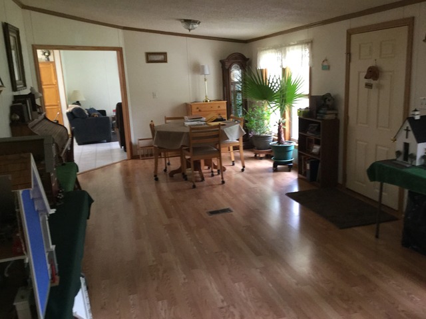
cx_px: 213
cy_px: 160
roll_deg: +3.1
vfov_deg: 45.4
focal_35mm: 31
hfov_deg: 58.4
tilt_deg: -11.3
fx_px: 381
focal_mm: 3.3
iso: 200
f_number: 2.4
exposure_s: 1/15
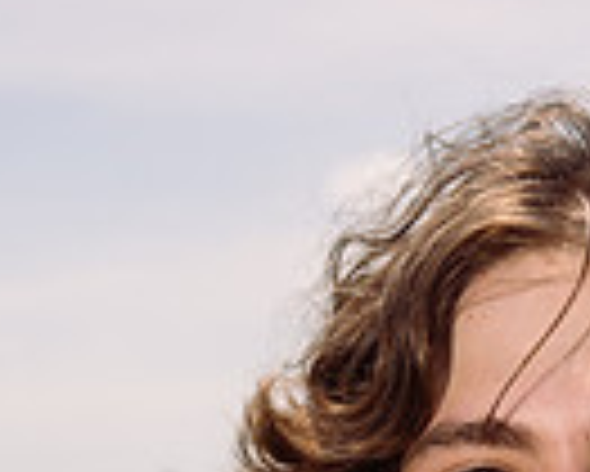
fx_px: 3145
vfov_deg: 8.1
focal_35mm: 180
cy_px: 984
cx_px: 604
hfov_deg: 10.6
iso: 50
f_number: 7.1
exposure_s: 1/250
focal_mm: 56
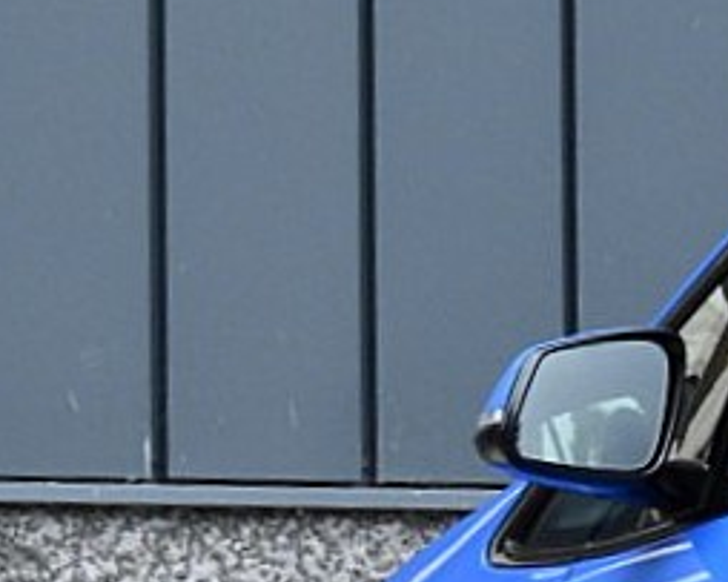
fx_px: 6591
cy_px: 631
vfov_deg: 5.0
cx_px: 2132
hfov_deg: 5.9
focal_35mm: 306
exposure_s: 1/160
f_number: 9
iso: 400
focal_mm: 34
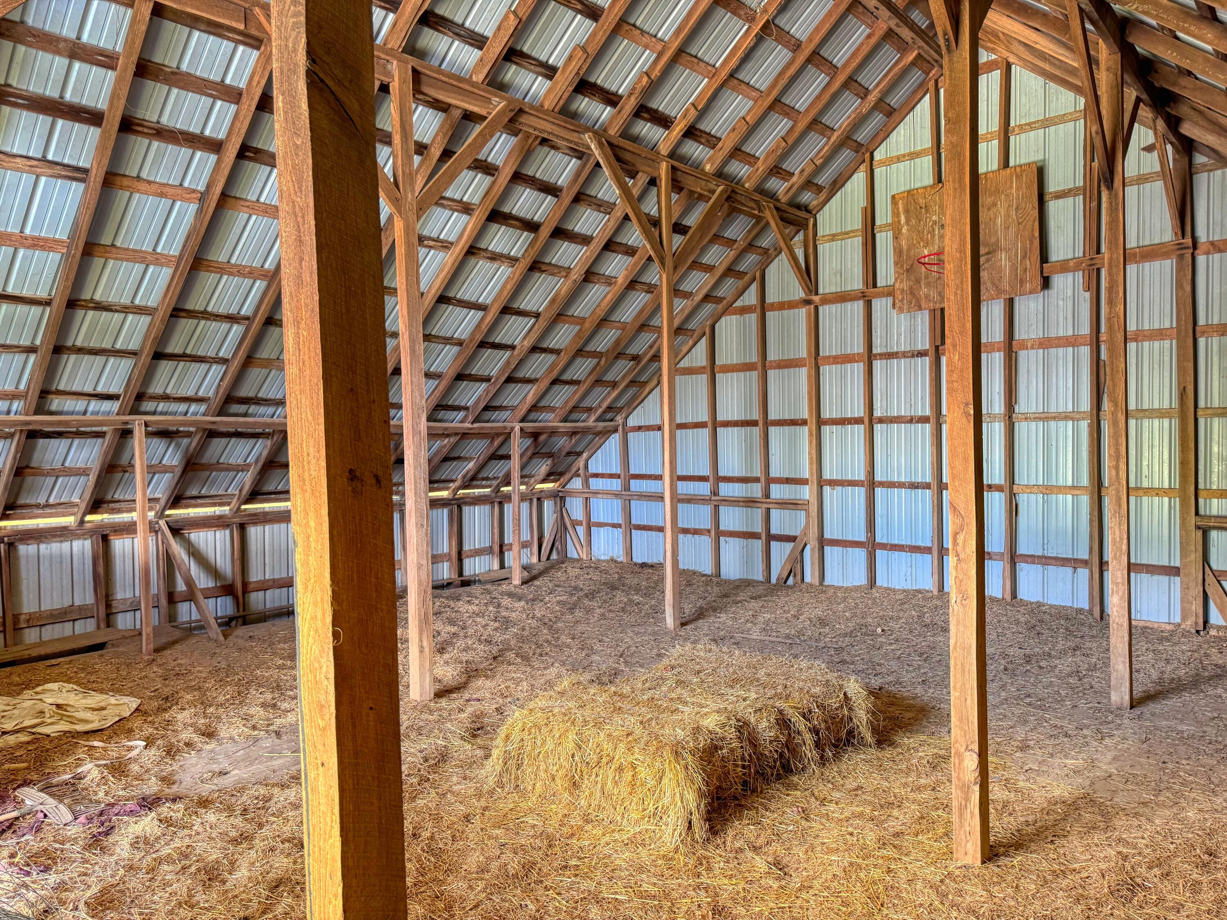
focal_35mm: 24
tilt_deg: -2.0
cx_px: 614
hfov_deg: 71.6
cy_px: 460
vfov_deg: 56.8
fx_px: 851
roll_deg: +0.7
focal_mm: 6.8
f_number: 1.8
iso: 250
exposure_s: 1/60
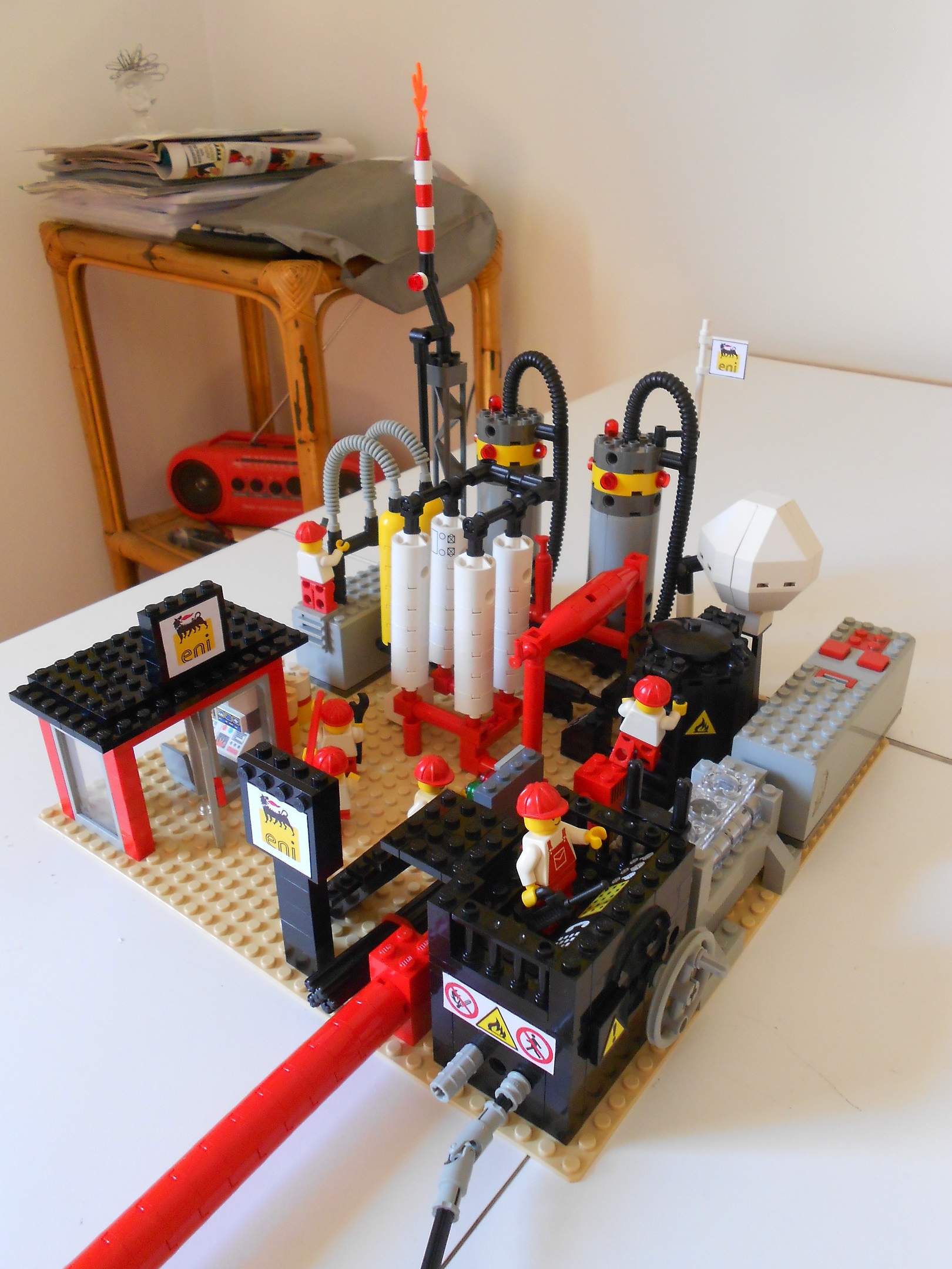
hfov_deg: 48.2
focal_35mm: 29
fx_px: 1063
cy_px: 634
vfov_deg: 61.7
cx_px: 476
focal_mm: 5.1
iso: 200
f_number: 3.4
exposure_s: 1/30
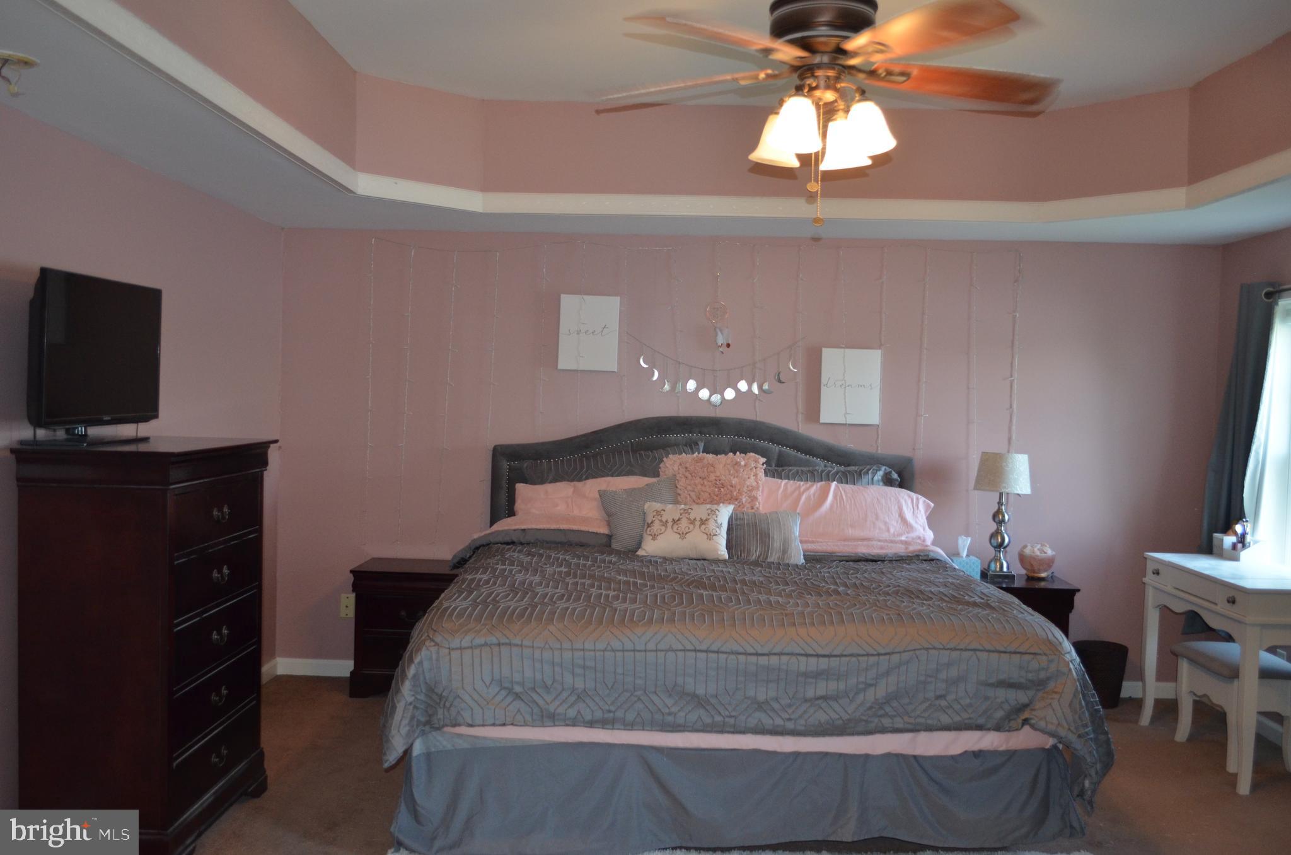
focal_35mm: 33
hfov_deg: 57.3
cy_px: 428
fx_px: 1181
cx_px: 646
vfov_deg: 39.8
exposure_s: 1/60
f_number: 3.8
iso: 900
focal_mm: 22
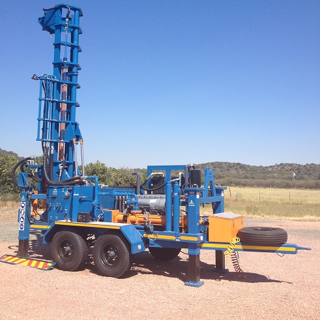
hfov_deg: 40.0
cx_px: 160
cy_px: 124
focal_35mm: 42
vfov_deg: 39.8
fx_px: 439
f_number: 2.4
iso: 50
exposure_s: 1/1493
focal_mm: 4.28
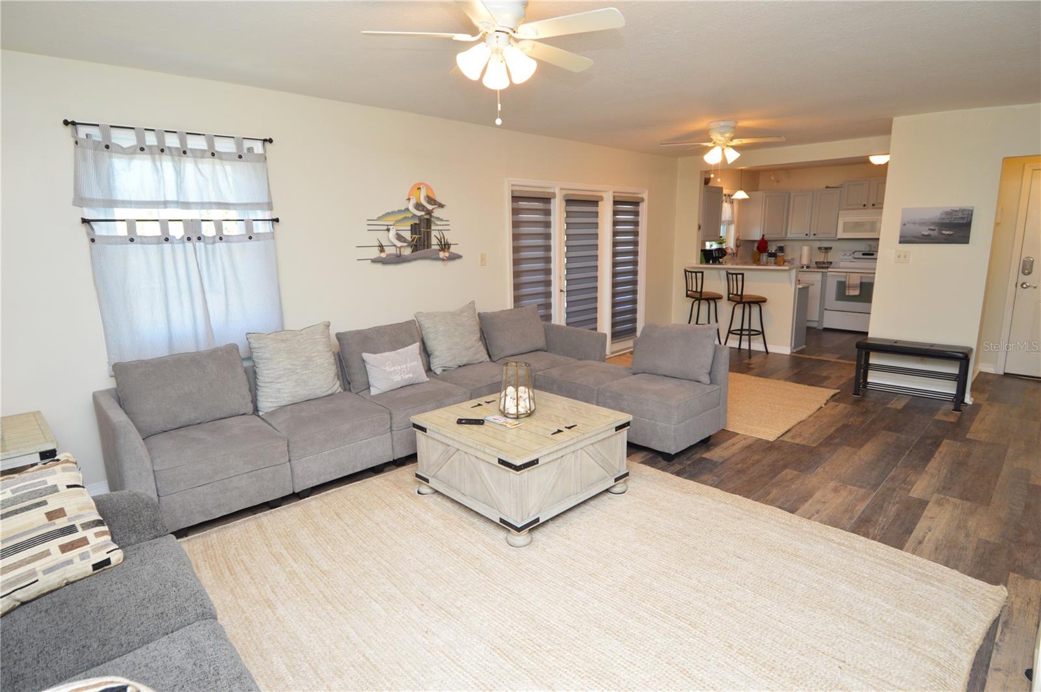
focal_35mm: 18
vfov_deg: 67.3
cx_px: 520
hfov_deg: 90.1
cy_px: 346
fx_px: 520
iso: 400
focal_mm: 12
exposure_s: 1/60
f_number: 4
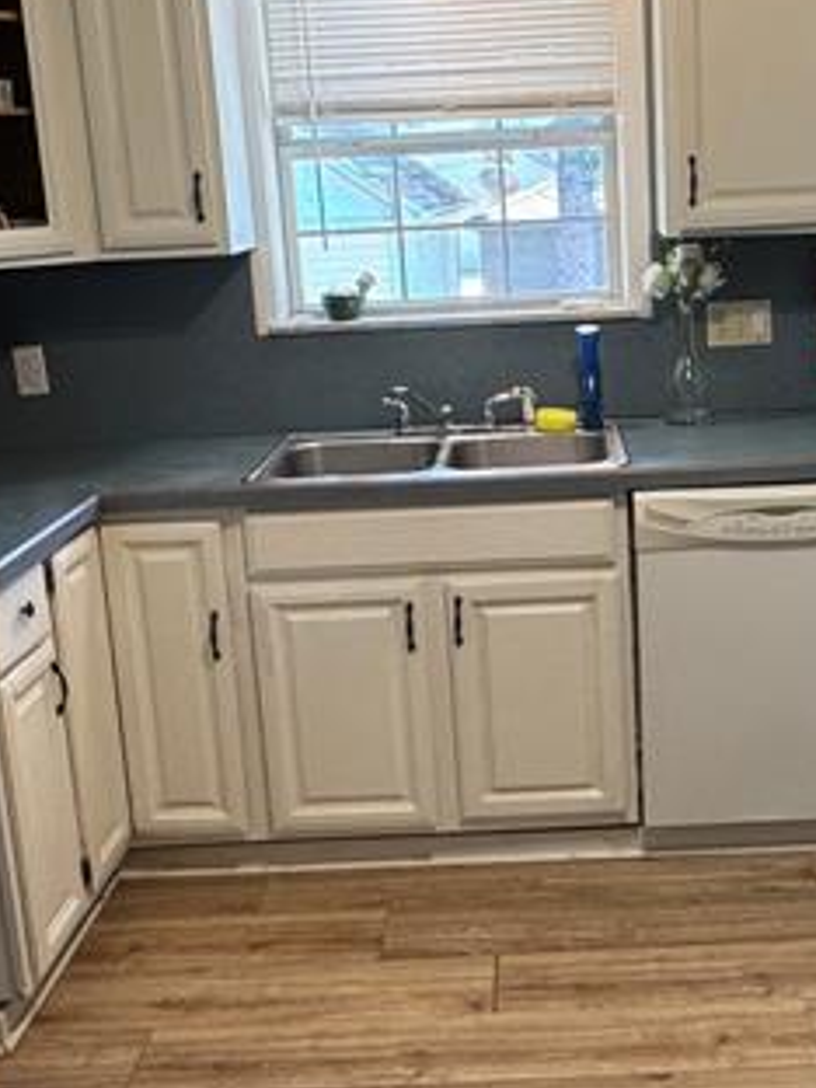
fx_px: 1446
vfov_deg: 41.2
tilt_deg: -13.9
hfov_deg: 31.1
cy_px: 509
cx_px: 575
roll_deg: +2.5
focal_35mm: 46
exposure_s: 1/60
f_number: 2.2
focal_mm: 2.22
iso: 160
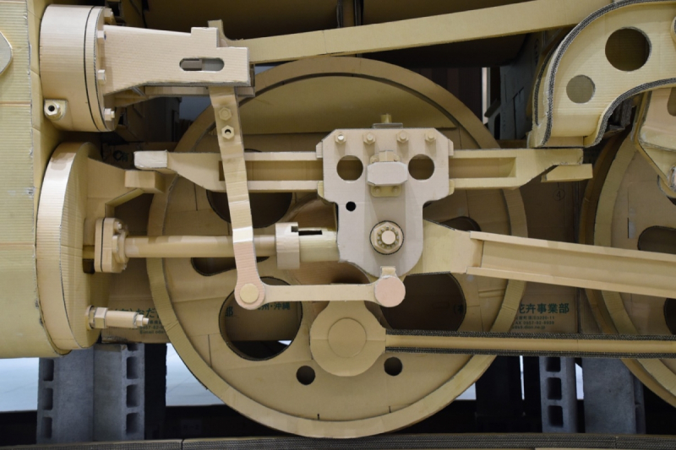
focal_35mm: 52
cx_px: 338
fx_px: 986
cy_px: 225
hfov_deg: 37.9
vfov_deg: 25.7
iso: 1000
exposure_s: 1/60
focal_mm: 35
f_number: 4.2
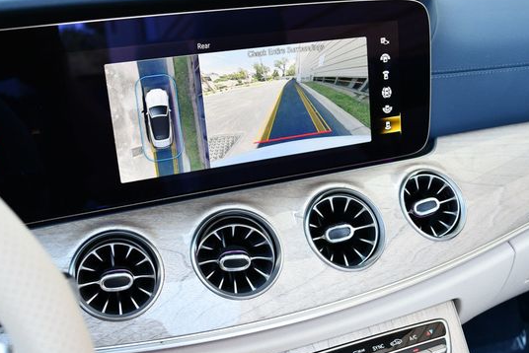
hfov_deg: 45.4
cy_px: 196
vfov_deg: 31.2
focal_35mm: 43
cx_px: 257
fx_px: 632
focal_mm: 18
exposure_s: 1/250
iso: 500
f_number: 3.5
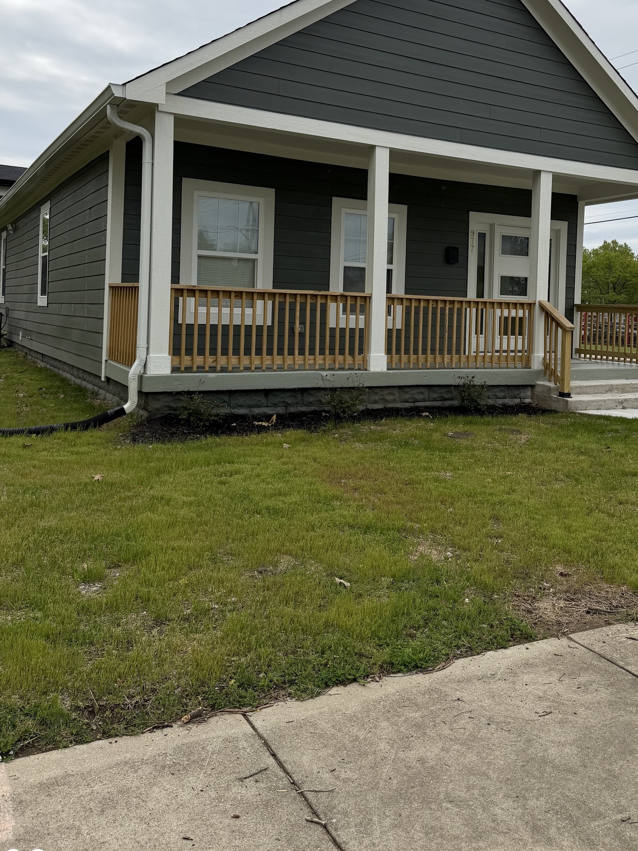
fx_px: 811
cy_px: 309
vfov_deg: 54.6
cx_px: 419
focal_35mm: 33
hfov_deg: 42.4
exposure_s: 1/6173
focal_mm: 6.76
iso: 80
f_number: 1.78
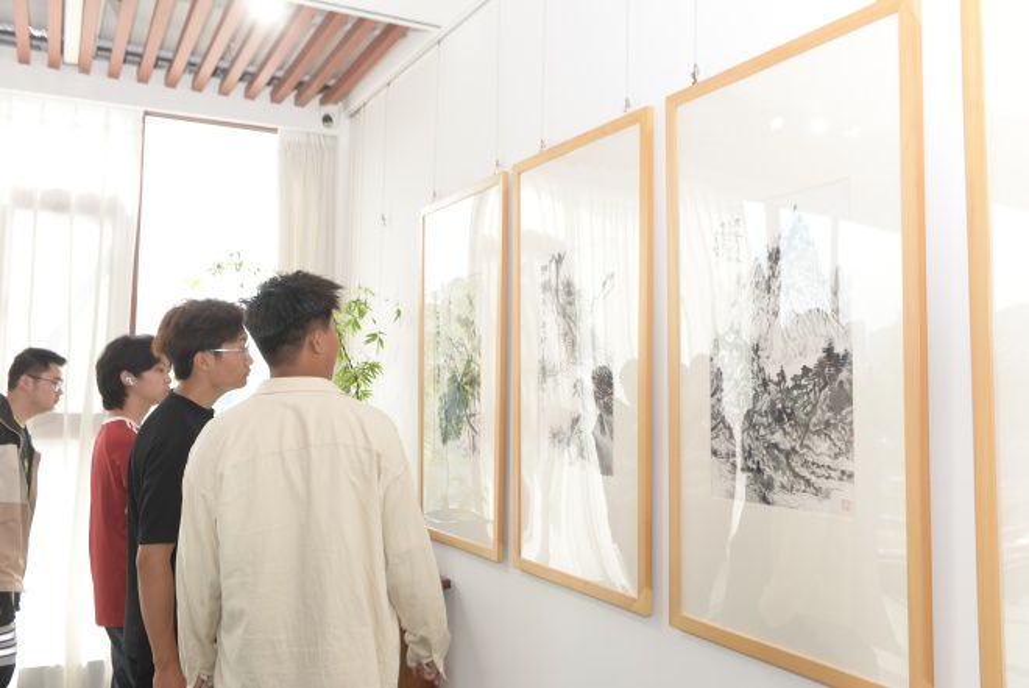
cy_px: 344
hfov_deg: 55.8
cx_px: 514
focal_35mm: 34
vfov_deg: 38.9
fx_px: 972
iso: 280
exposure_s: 1/160
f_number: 5.6
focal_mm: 34
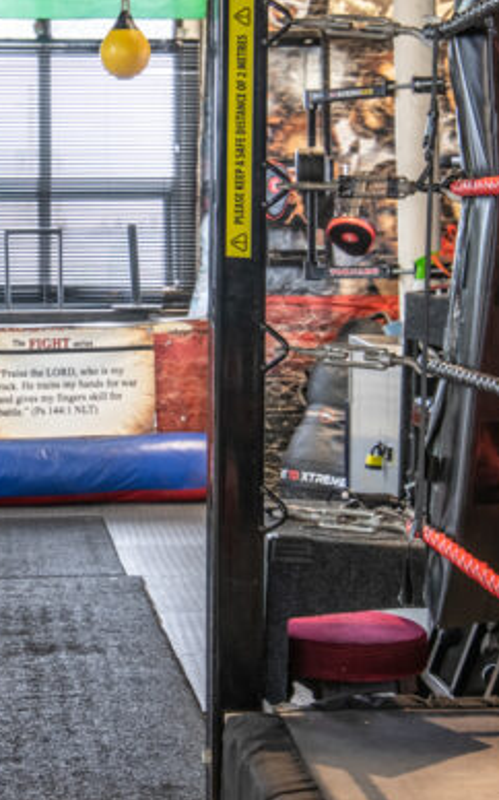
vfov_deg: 25.1
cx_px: 19
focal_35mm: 82
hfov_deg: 15.6
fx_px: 1787
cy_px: 251
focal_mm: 30
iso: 400
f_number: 8
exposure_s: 1/2.5
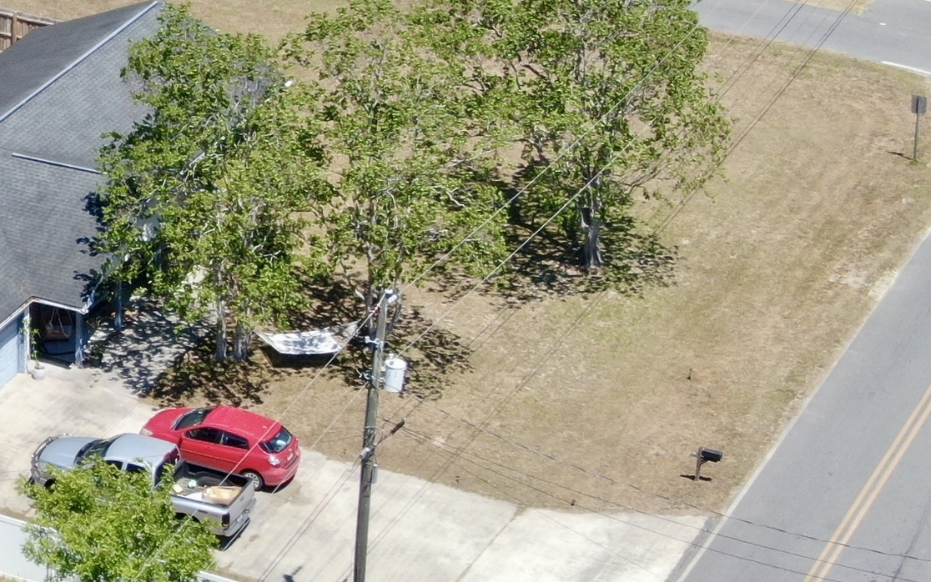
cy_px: 233
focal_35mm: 140
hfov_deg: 14.6
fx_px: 3553
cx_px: -107
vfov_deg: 9.4
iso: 100
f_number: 3.8
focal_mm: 8.6
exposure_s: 1/500
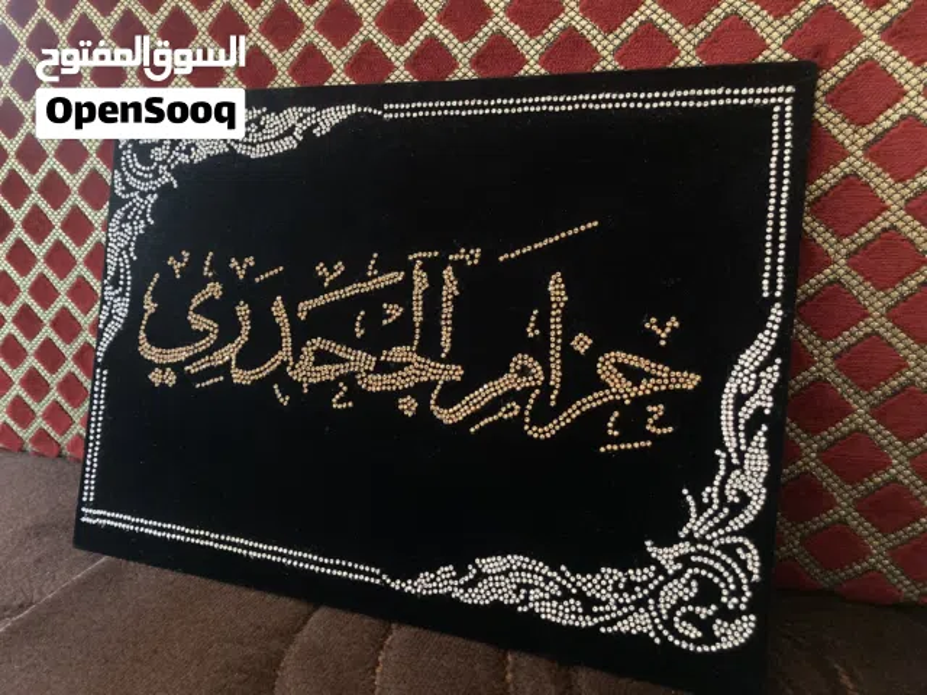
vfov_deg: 49.7
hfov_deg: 63.4
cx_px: 464
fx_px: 750
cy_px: 348
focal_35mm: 28
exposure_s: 1/19
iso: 640
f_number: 1.8
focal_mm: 3.99
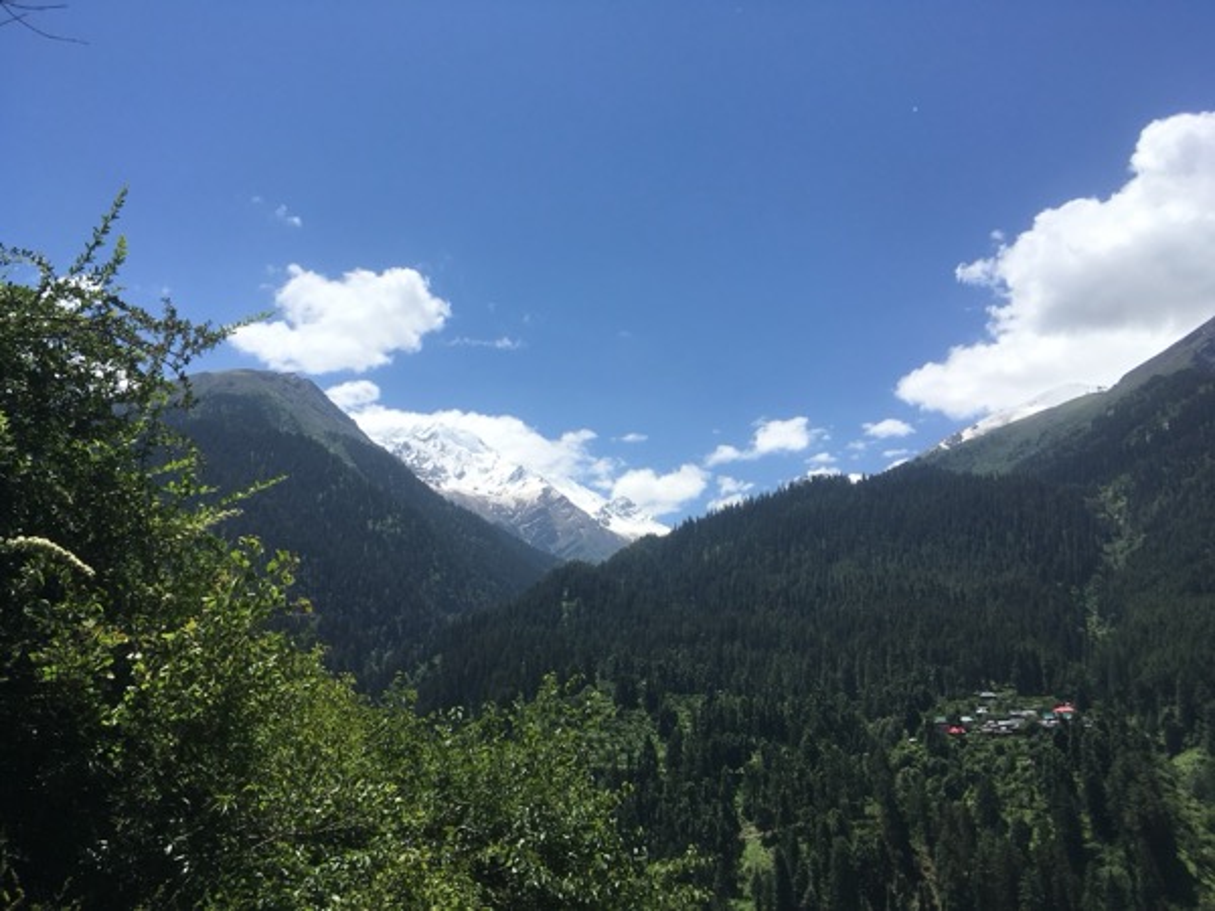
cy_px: 456
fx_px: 1018
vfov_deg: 48.2
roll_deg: -0.4
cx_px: 608
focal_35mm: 29
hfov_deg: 61.7
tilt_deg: +16.9
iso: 25
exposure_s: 1/2481
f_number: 2.2
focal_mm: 4.15
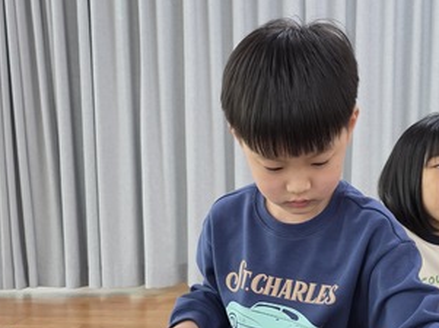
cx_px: 272
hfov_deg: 37.3
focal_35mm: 51
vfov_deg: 27.6
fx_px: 646
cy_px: 289
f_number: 1.7
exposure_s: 1/120
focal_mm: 6.3
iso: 320
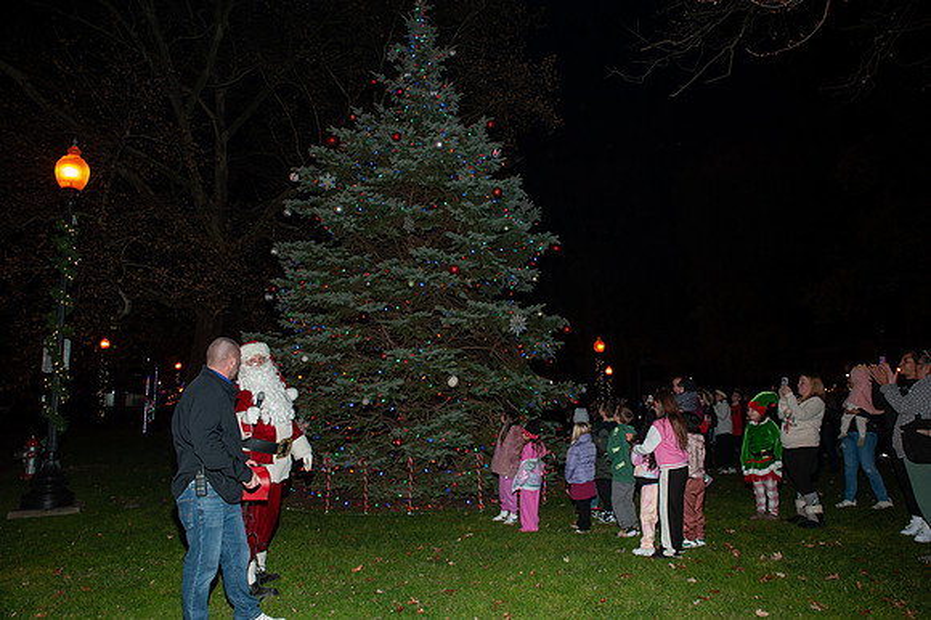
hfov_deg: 73.8
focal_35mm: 24
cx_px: 466
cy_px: 310
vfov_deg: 53.1
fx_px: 620
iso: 500
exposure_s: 1/200
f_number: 6.3
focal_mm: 24
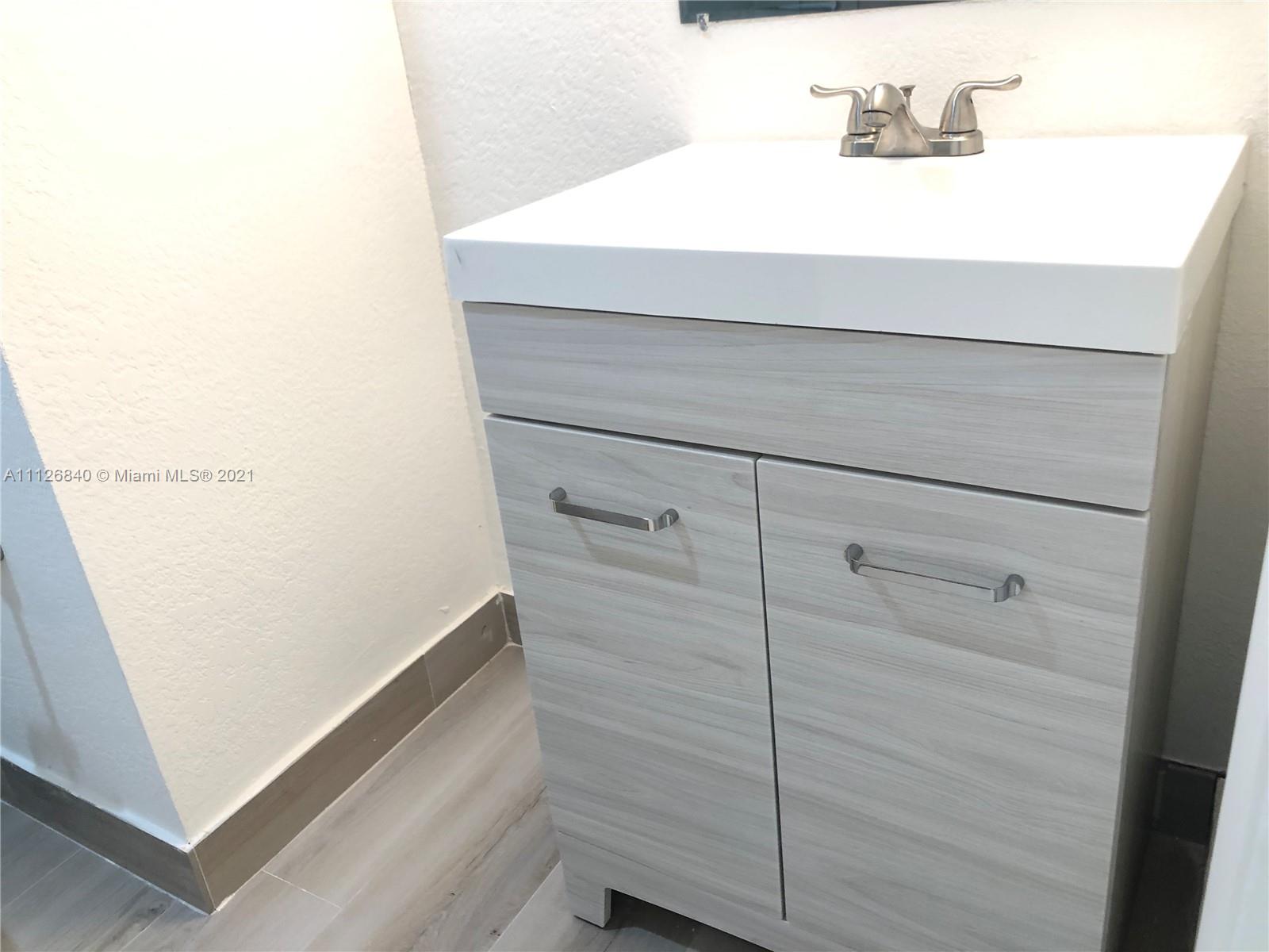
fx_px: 1026
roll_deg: +6.0
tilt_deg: -25.6
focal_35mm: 28
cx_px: 634
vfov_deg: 49.7
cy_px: 476
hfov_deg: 63.4
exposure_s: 1/30
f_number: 1.8
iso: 40
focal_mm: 4
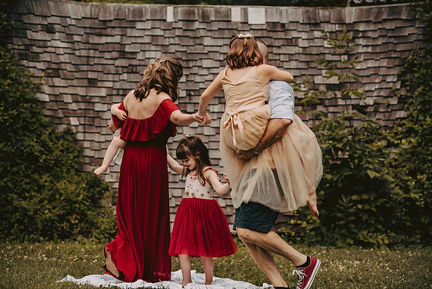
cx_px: 216
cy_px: 144
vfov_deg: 13.4
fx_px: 1224
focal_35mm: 102
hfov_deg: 20.0
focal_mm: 102
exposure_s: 1/3200
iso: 640
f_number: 2.8
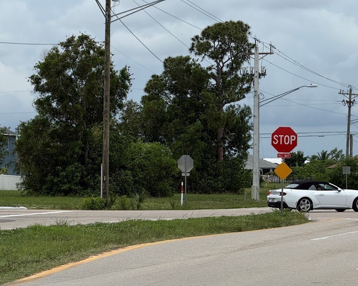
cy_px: 161
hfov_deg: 11.5
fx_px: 1780
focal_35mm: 168
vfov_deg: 9.2
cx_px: 204
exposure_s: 1/1650
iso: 64
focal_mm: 15.66
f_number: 2.8
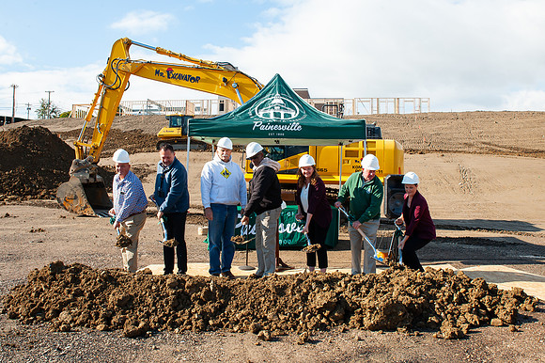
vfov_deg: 43.4
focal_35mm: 30
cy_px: 164
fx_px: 456
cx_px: 286
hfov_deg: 61.7
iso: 400
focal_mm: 24
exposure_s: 1/200
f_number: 16
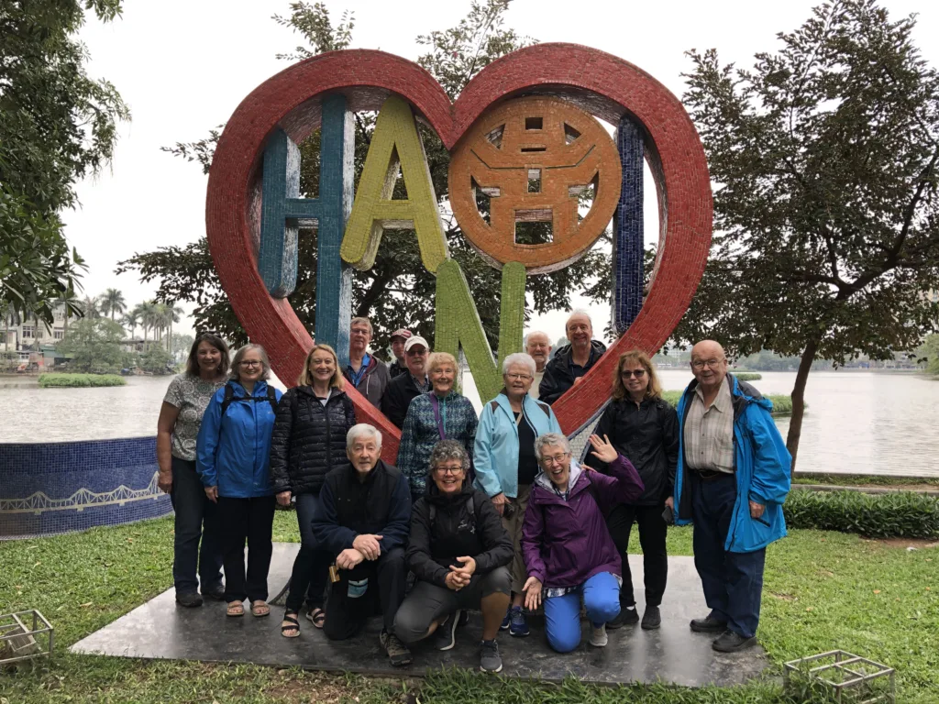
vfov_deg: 49.7
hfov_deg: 63.4
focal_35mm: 28
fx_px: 760
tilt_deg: +1.0
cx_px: 470
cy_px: 352
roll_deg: -0.4
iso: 20
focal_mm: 3.99
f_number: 1.8
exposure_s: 1/132
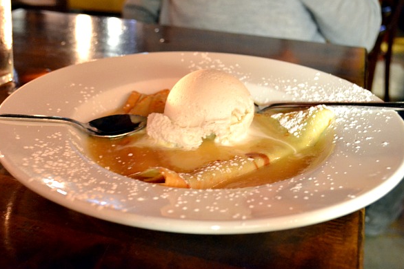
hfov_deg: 44.0
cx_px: 201
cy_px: 133
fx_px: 500
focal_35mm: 45
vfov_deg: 30.2
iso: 3200
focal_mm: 29
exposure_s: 1
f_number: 4.5
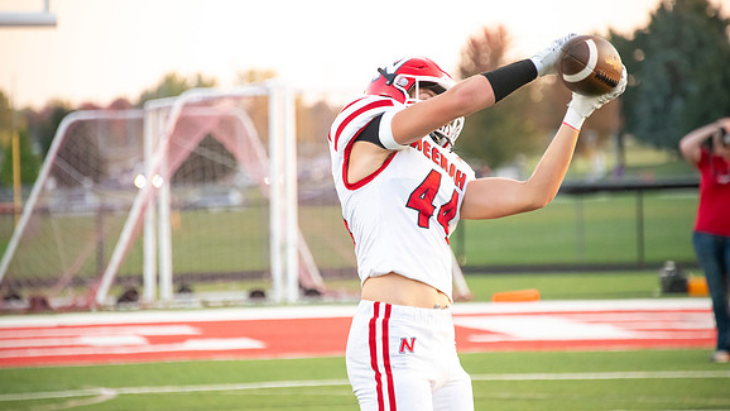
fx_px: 5090
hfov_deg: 8.2
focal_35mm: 263
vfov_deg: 4.6
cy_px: 197
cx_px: 365
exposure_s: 1/800
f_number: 5.6
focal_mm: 250
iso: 4000
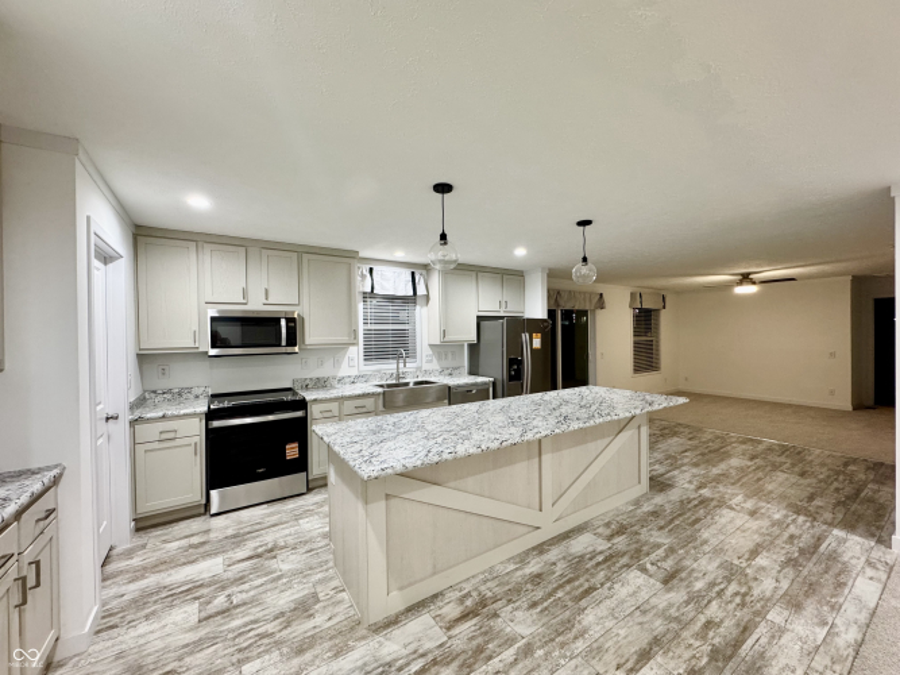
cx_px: 450
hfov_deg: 102.1
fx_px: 364
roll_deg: +0.6
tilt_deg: -0.7
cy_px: 338
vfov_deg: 85.7
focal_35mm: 14
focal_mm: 2.22
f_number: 2.2
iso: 250
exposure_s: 1/60
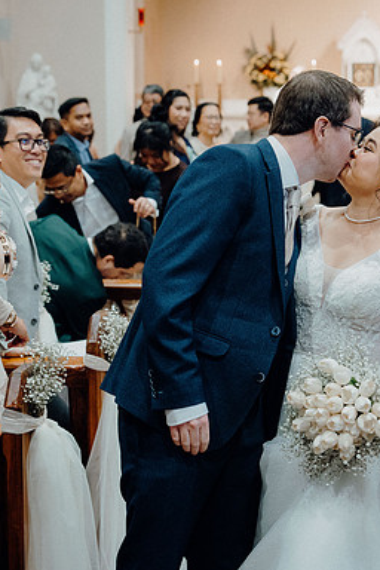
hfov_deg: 17.7
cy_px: 286
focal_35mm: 77
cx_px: 260
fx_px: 1219
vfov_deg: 26.3
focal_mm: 51
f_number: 3.5
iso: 3200
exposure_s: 1/160
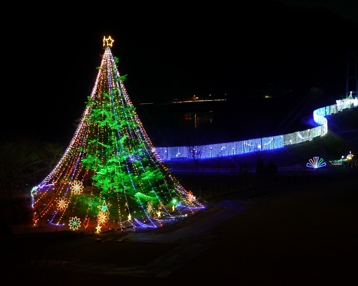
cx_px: 176
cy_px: 142
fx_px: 689
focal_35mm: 65
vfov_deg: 23.5
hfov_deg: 29.1
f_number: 5.6
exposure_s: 1.6
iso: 160
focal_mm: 31
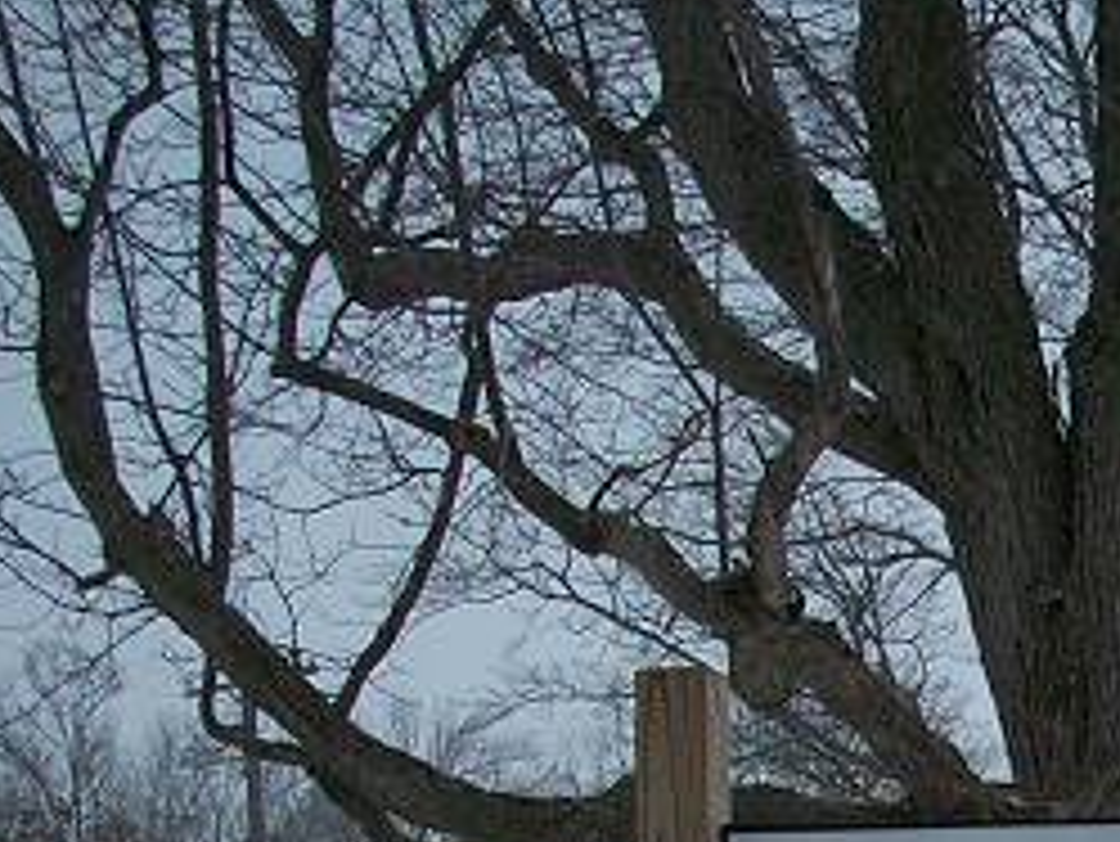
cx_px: 1565
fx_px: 3852
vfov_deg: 11.8
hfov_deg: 15.5
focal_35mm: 119
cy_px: 1315
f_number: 2.8
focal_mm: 6.2
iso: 80
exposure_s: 1/306
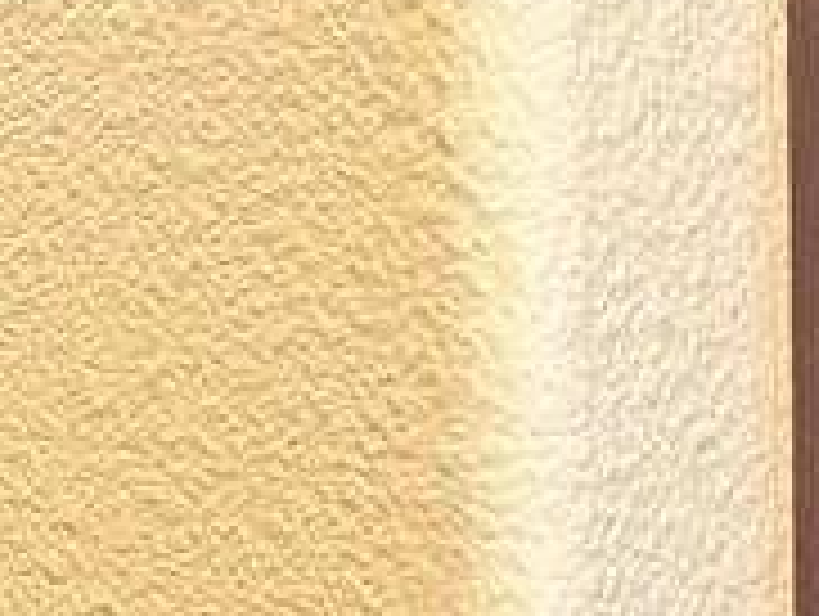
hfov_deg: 14.1
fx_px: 3198
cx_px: -225
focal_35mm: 135
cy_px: 1659
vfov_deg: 9.4
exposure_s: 1/60
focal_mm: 6.76
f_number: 1.78
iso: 250
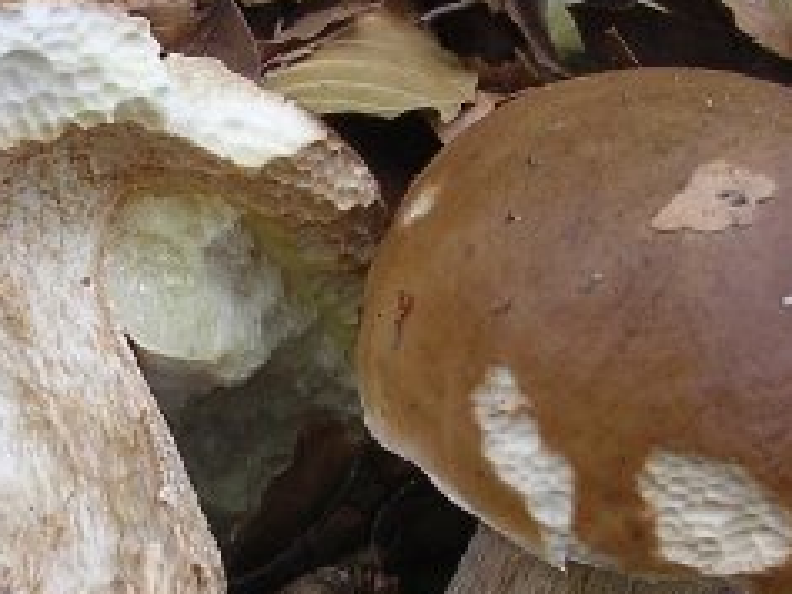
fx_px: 2816
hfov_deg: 15.9
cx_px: 190
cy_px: 564
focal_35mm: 123
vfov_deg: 12.0
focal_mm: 5.8
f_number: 2.8
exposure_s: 1/9.2
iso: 100
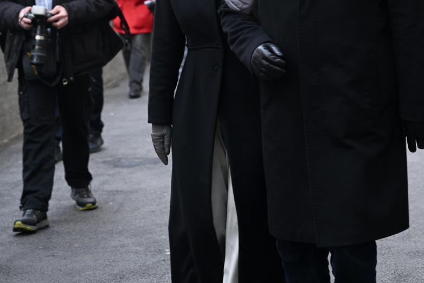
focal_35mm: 133
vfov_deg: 10.3
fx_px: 1566
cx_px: 304
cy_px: 40
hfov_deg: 15.4
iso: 400
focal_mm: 65
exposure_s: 1/250
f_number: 4
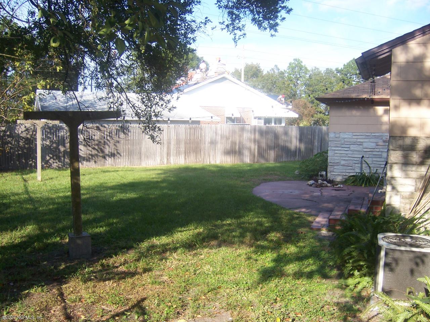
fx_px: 447
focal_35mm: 36
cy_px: 161
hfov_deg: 51.4
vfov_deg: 39.7
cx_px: 215
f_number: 2.8
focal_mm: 6.2
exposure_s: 1/400
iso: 80
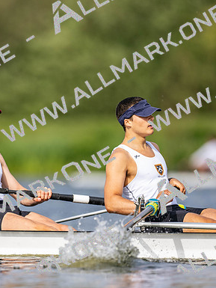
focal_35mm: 870
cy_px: 144
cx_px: 93
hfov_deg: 1.7
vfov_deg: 2.3
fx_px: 7234
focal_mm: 600
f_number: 4
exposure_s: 1/2500
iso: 320
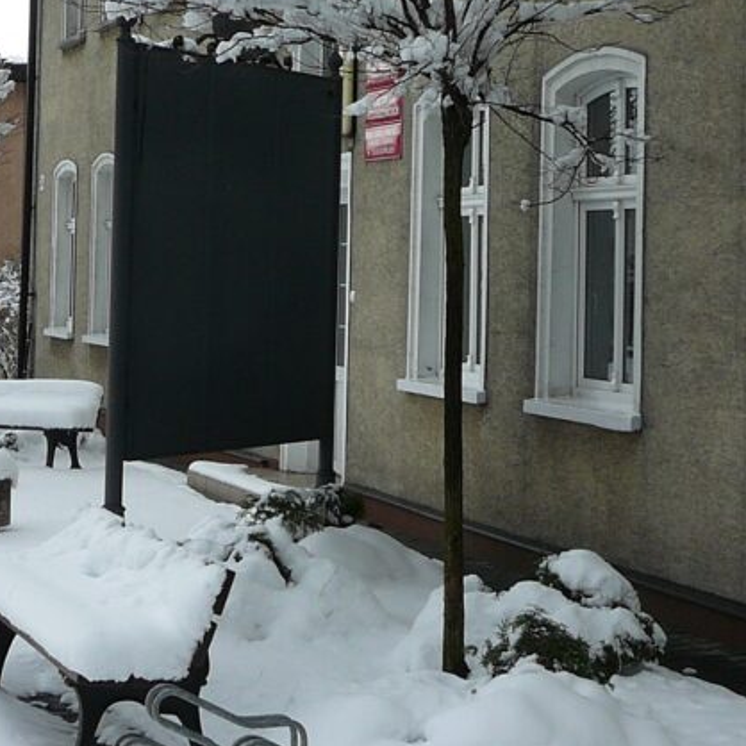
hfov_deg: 21.8
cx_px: 245
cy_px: 181
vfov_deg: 21.7
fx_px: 1926
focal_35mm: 79
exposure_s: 1/400
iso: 80
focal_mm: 5.2
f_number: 5
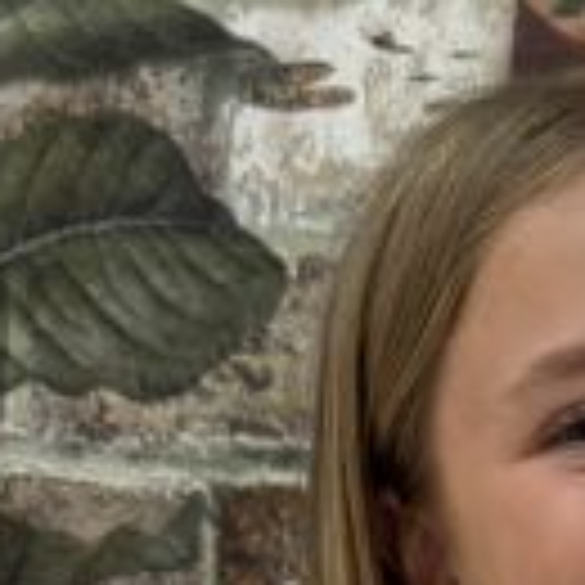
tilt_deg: -10.3
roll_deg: -4.1
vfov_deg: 16.0
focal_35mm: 98
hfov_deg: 16.8
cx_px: 752
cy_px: 914
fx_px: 1874
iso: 125
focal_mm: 6.76
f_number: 1.78
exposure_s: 1/100
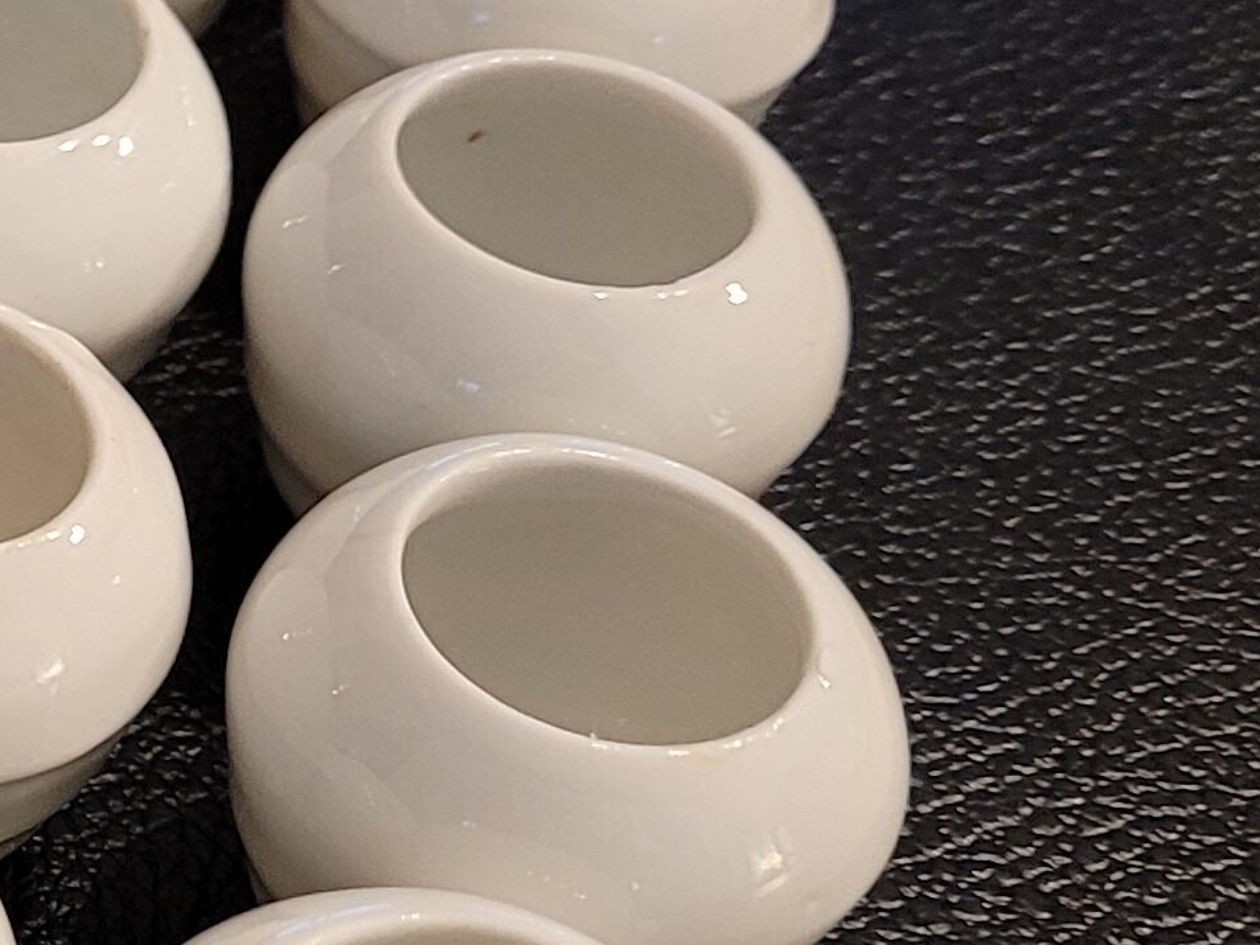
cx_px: -977
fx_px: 4004
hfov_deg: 15.5
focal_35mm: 110
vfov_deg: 13.5
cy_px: 548
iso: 250
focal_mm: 5.4
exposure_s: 1/50
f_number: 1.8
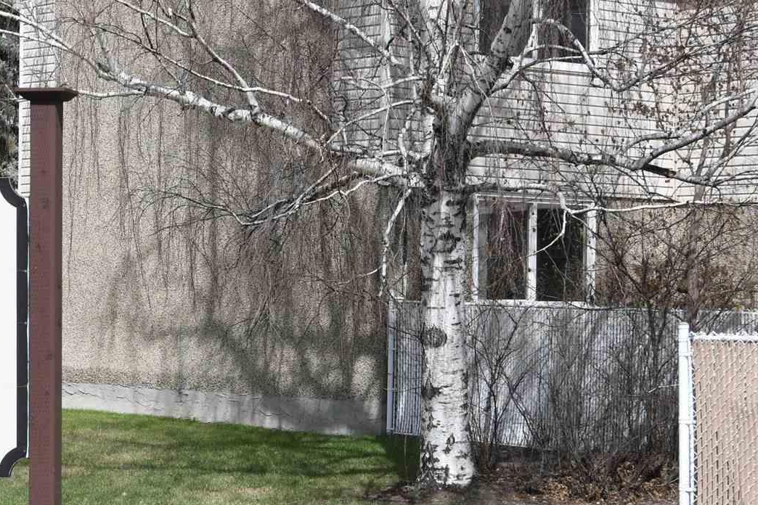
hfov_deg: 19.8
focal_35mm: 103
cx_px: 293
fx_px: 2169
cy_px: 348
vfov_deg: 13.3
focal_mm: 35
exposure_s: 1/250
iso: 64
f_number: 8
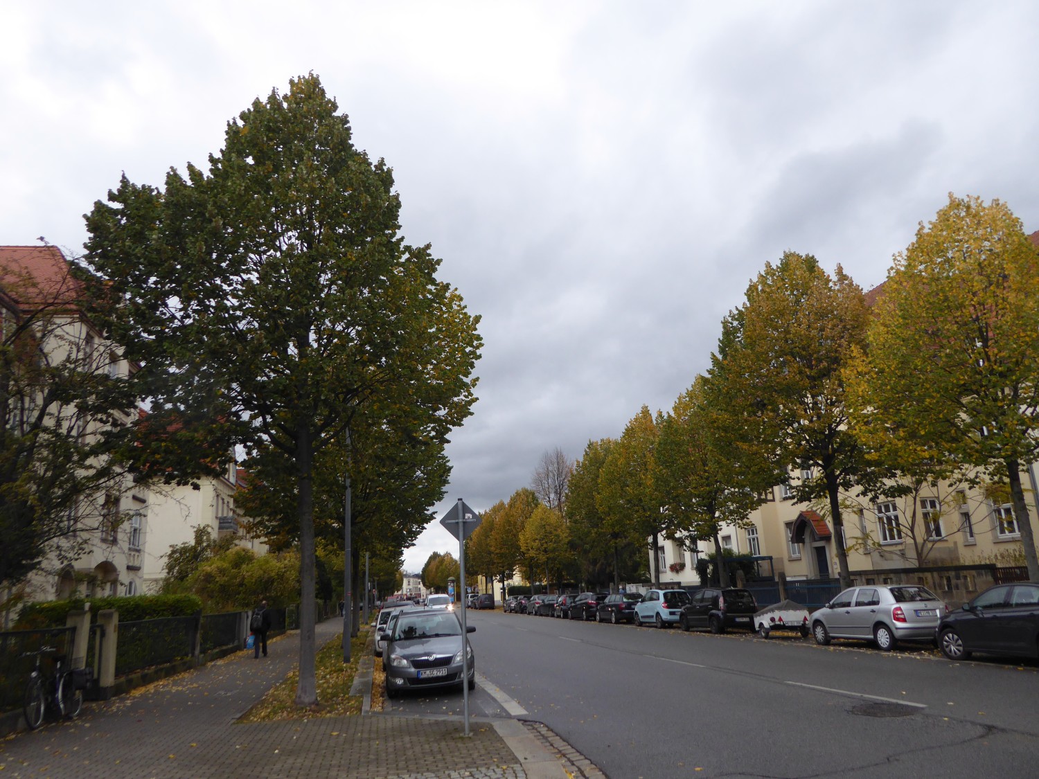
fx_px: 750
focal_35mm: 25
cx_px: 520
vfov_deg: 54.9
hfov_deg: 69.4
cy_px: 390
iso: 100
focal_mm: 4.3
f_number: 3.3
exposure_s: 1/100
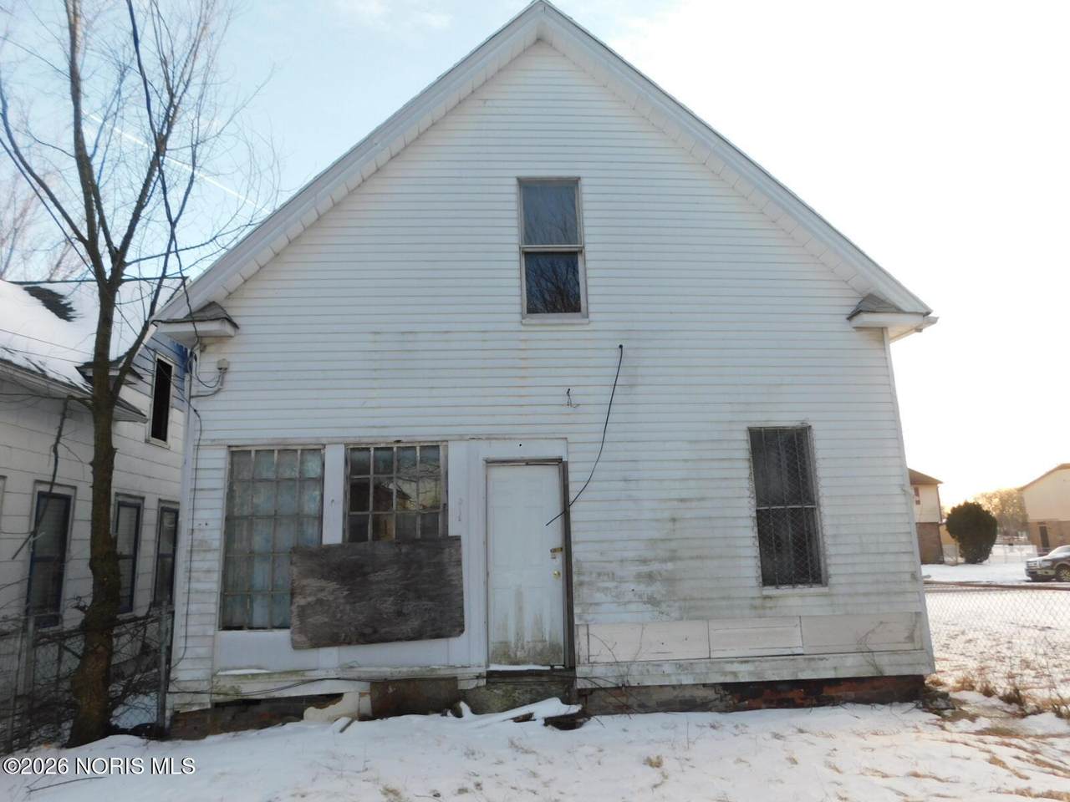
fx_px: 711
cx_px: 535
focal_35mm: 23
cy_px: 401
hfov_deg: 73.9
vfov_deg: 58.9
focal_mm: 4
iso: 125
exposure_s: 1/200
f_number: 3
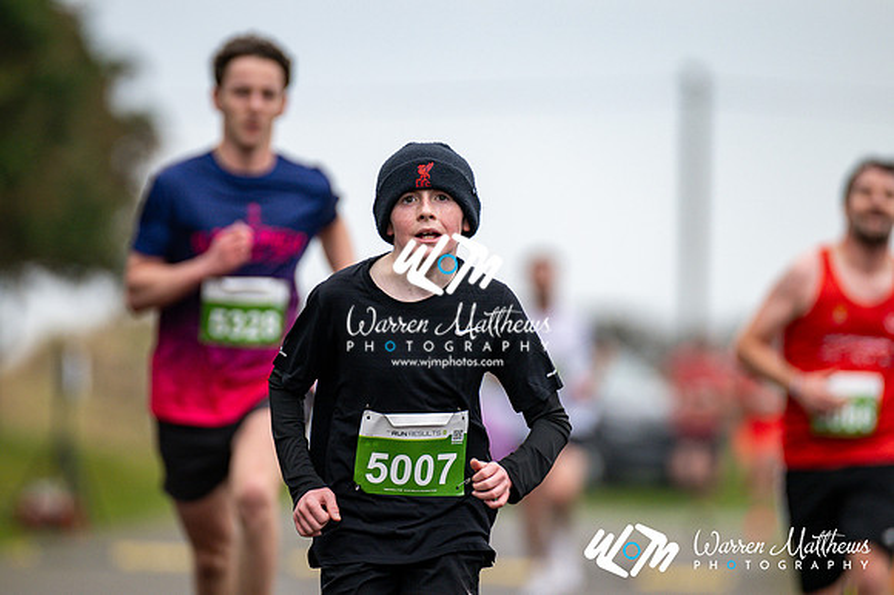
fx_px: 11168
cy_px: 298
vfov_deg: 3.1
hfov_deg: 4.6
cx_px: 447
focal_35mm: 450
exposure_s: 1/1600
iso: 280
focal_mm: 300
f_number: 2.8
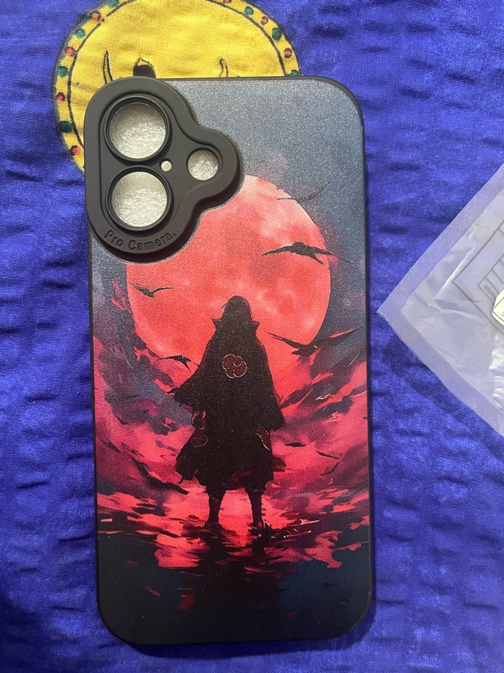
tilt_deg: -86.9
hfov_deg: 53.1
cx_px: 252
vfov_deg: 67.3
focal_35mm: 26
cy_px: 336
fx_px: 505
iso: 400
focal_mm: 5.1
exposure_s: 1/33
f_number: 1.6
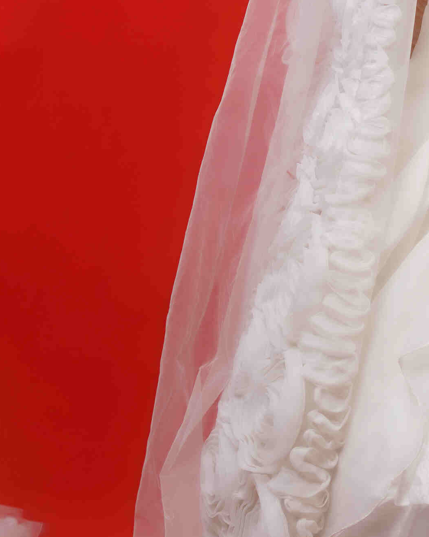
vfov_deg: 13.5
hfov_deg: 10.7
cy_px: 71
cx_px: 458
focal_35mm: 142
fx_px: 2254
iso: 320
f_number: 2.8
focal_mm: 50
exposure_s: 1/250
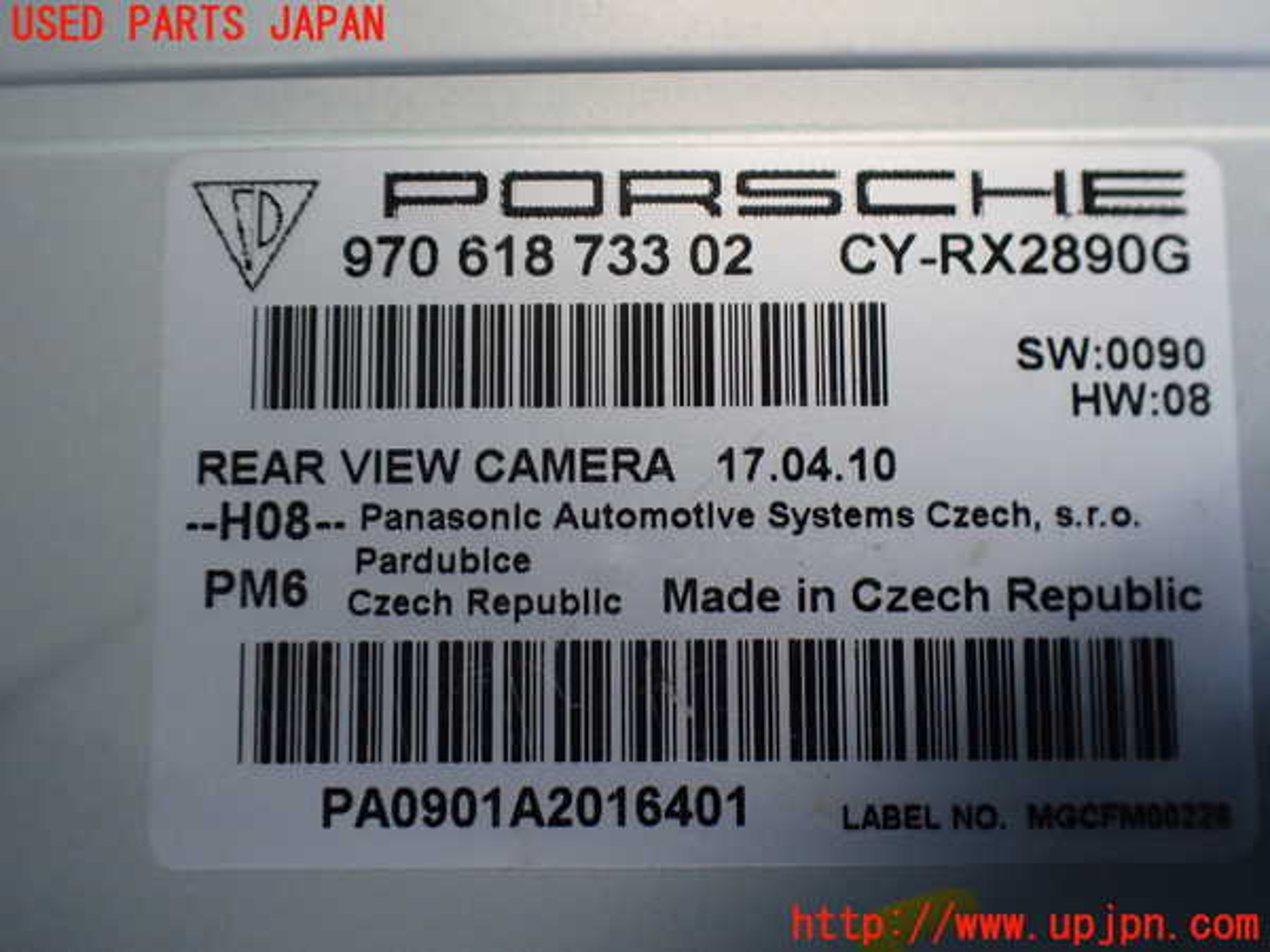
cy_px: 476
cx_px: 635
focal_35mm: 30
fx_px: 1101
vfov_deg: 46.8
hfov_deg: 60.0
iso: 500
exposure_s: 1/125
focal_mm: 5.4
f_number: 2.3
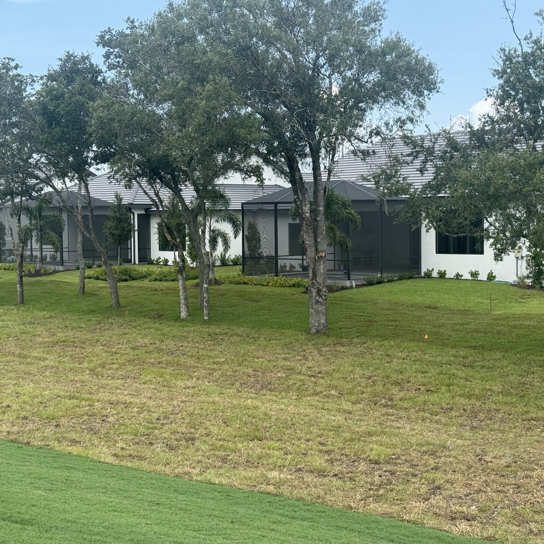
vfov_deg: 28.2
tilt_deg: -3.2
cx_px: 274
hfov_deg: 28.2
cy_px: 279
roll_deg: +0.3
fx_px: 1085
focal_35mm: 61
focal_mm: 6.76
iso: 80
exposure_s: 1/2667
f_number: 1.78
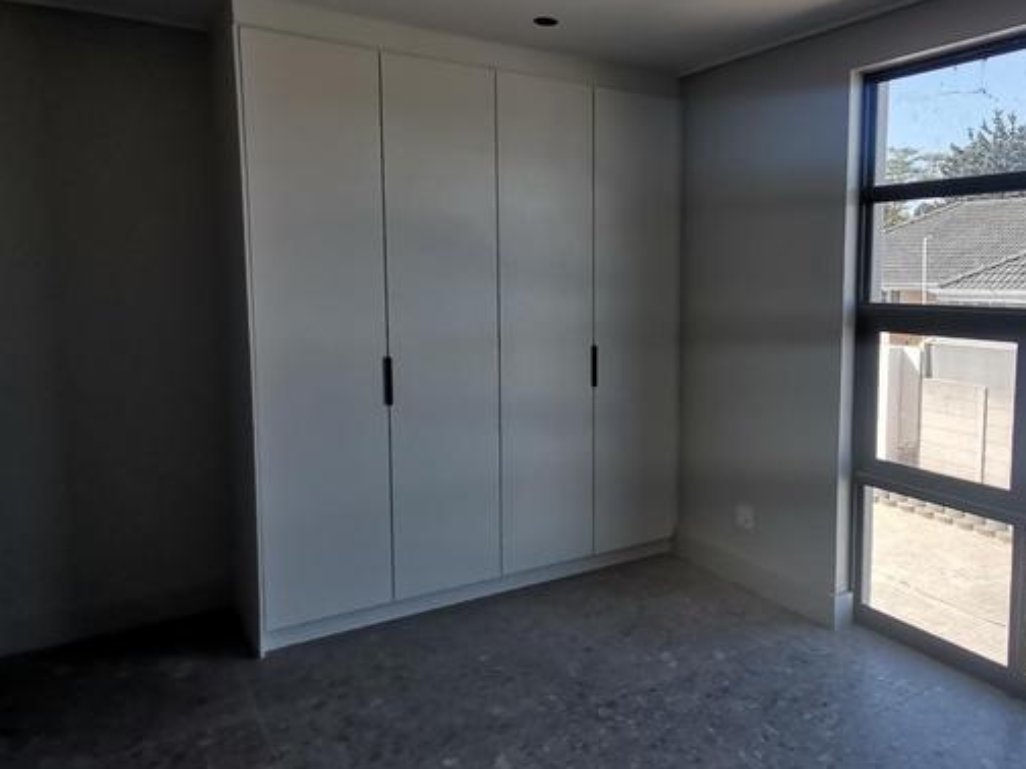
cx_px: 647
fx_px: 800
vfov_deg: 51.3
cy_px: 346
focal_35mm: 27
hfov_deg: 64.3
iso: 50
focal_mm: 1.78
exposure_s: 1/320
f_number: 2.4
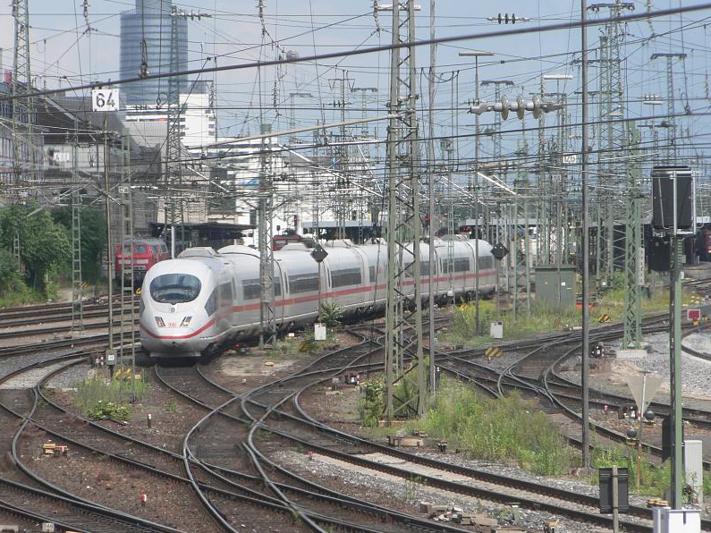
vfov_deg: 4.8
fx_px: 6325
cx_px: 354
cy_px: 266
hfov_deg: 6.4
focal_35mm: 308
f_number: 5.6
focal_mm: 51
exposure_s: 1/400
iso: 80
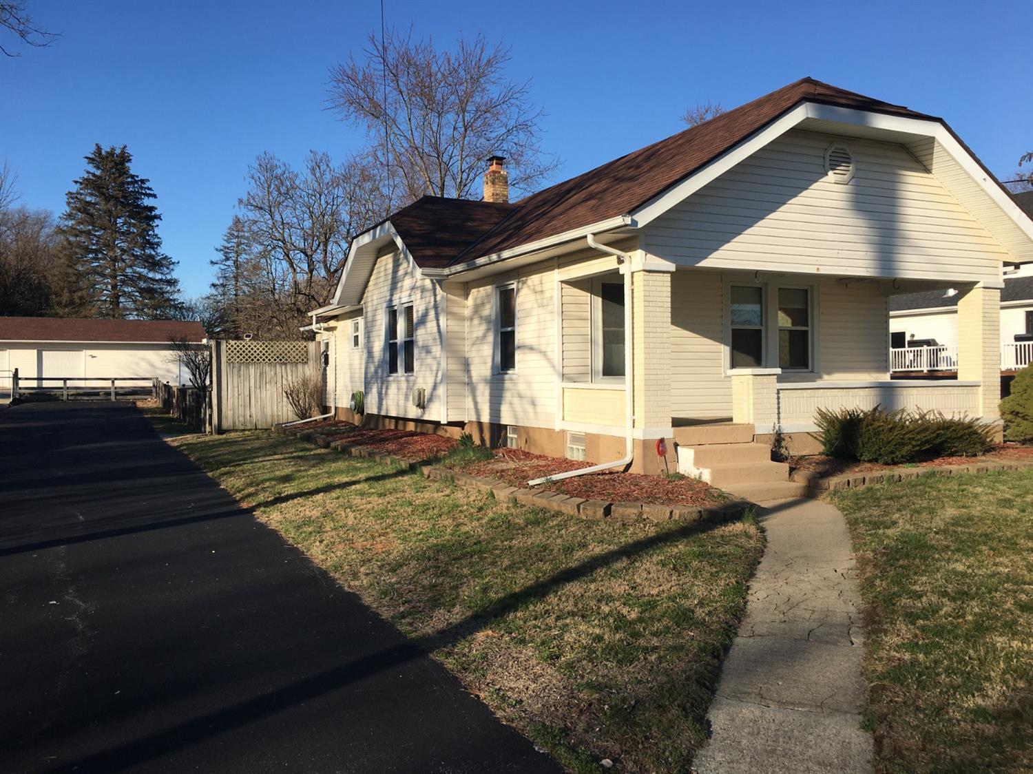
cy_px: 387
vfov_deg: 48.2
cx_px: 516
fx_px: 865
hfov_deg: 61.7
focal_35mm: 29
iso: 25
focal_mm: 4.15
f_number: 2.2
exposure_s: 1/1508
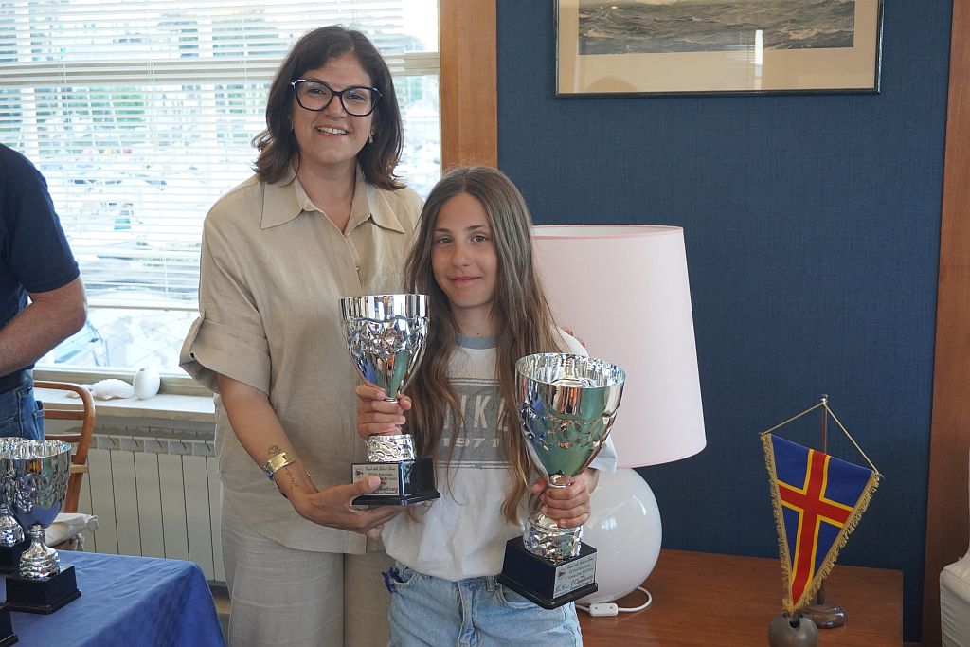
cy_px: 324
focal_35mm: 46
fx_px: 1253
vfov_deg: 29.0
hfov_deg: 42.3
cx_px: 485
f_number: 5
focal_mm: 31
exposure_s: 1/160
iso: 1600
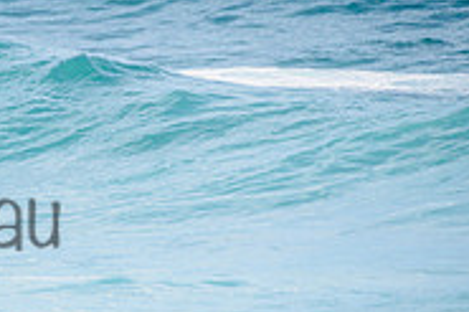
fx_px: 25069
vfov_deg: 0.7
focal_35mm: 1926
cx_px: -374
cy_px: 78
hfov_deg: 1.1
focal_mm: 500
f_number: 5.6
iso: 110
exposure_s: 1/2000
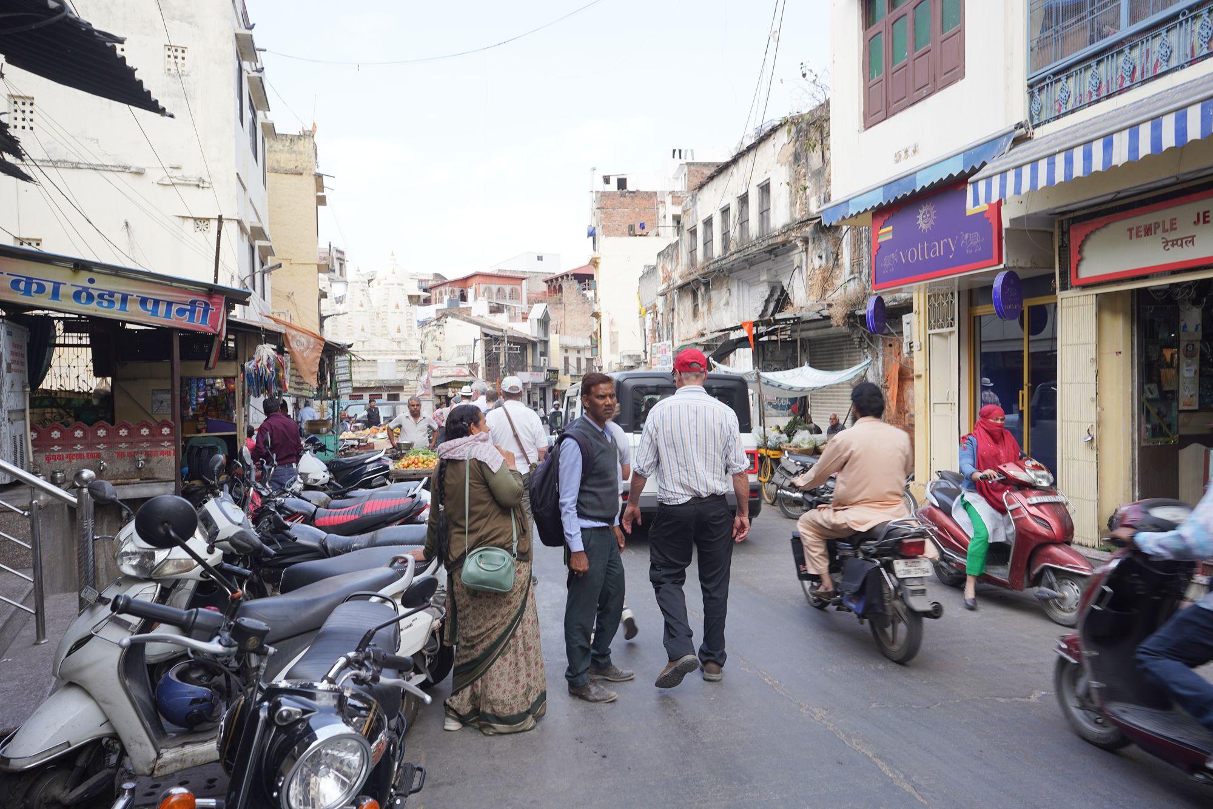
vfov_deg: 53.1
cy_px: 404
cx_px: 606
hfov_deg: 73.7
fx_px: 809
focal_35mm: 24
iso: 100
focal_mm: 24
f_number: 6.3
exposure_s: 1/100
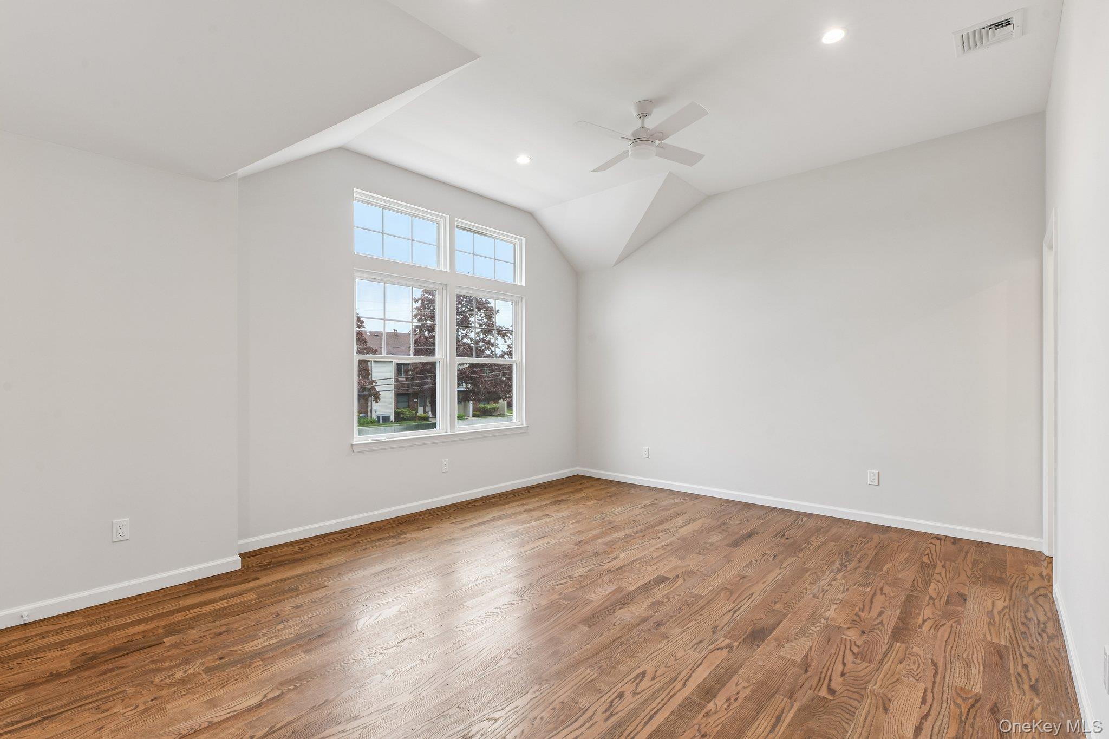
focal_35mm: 16
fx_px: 493
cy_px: 370
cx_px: 554
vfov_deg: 73.7
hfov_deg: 96.7
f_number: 9
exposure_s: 1/20
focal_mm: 16
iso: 250
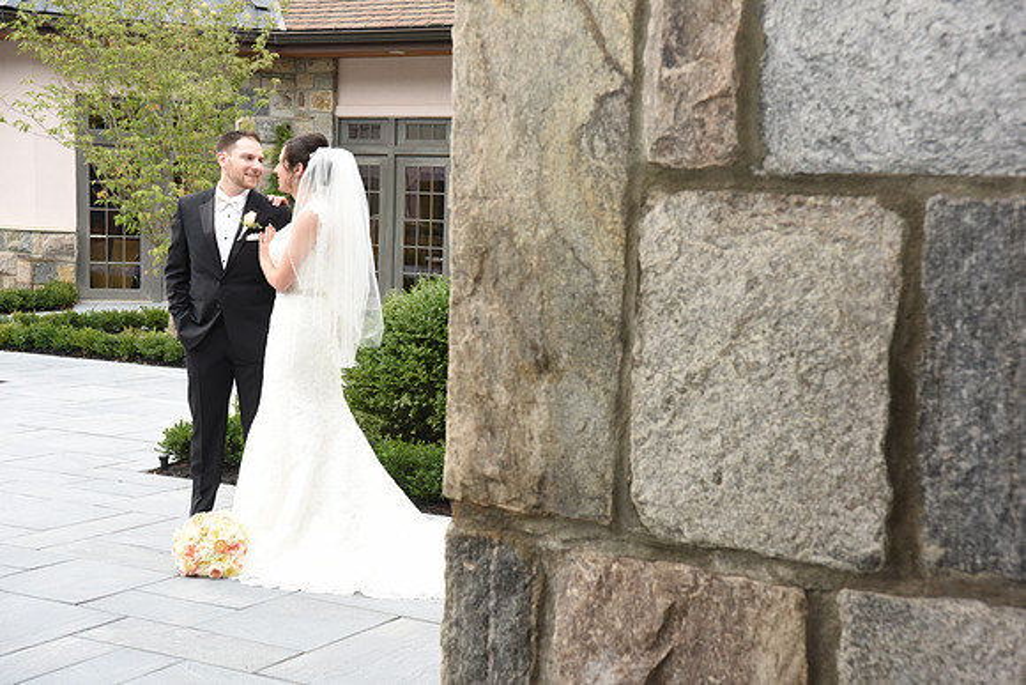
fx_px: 1568
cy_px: 342
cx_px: 513
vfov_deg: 24.6
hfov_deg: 36.2
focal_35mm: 55
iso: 1000
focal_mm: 55
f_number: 9
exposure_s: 1/200
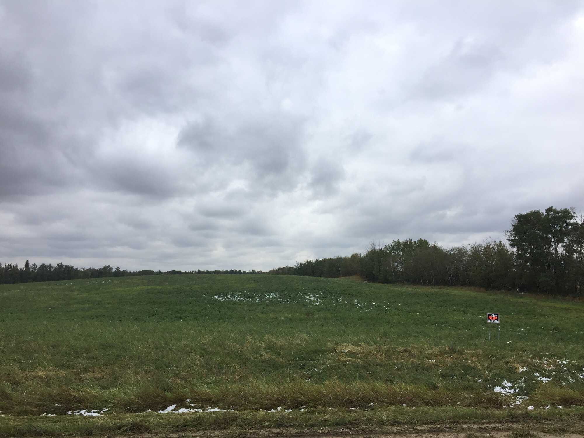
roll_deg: +0.1
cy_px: 219
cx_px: 292
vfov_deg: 48.2
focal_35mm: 29
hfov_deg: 61.7
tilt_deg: +6.5
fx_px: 489
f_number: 2.2
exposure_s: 1/879
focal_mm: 4.15
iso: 32
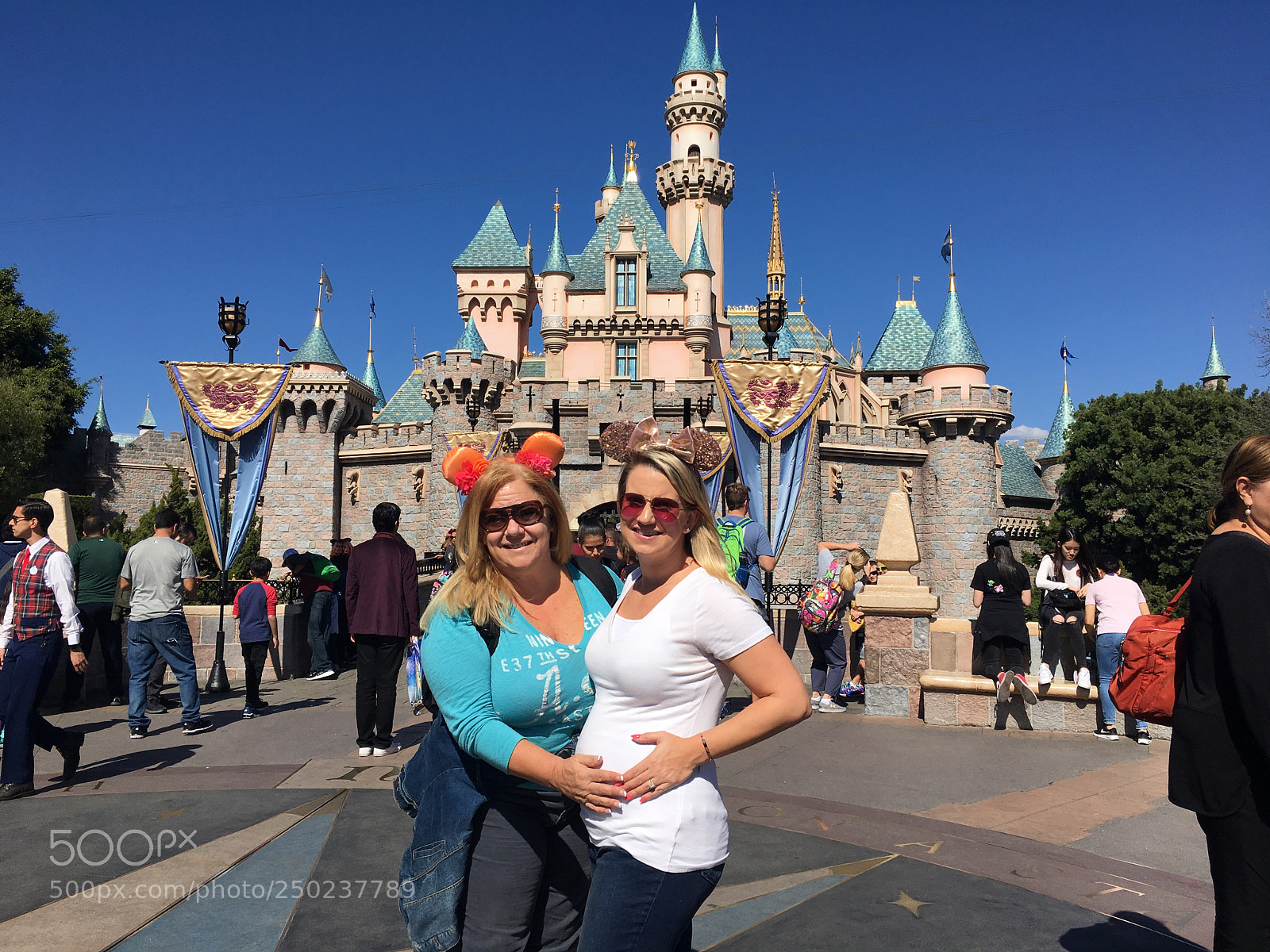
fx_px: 1064
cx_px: 635
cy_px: 476
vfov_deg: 48.2
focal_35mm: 29
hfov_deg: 61.7
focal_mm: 4.15
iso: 25
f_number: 2.2
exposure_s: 1/2849
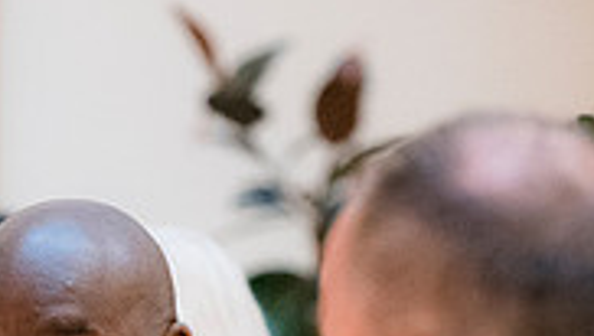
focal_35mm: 433
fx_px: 6830
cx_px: 55
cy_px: 383
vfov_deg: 2.8
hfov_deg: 5.0
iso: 6400
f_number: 2.8
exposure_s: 1/125
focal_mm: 130
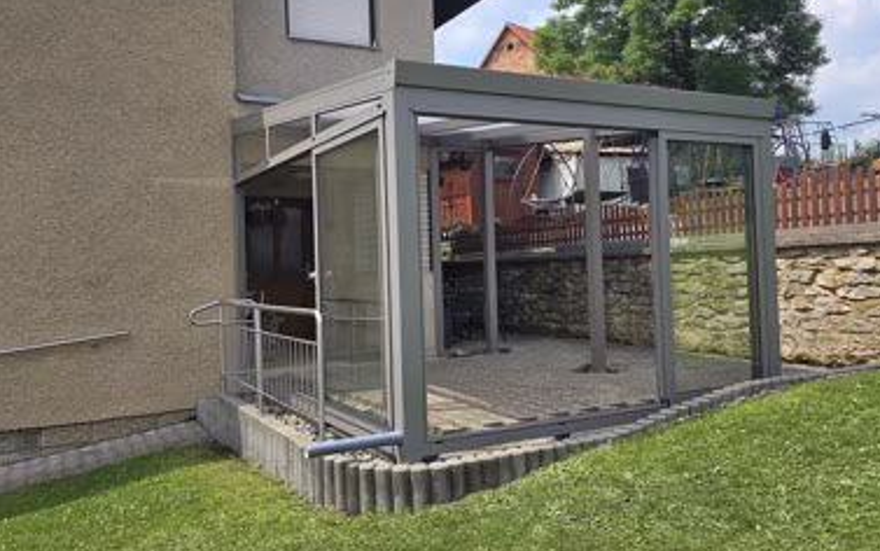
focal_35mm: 31
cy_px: 243
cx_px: 446
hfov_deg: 61.2
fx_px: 744
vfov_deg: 40.6
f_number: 1.7
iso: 12
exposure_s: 1/675
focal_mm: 6.3
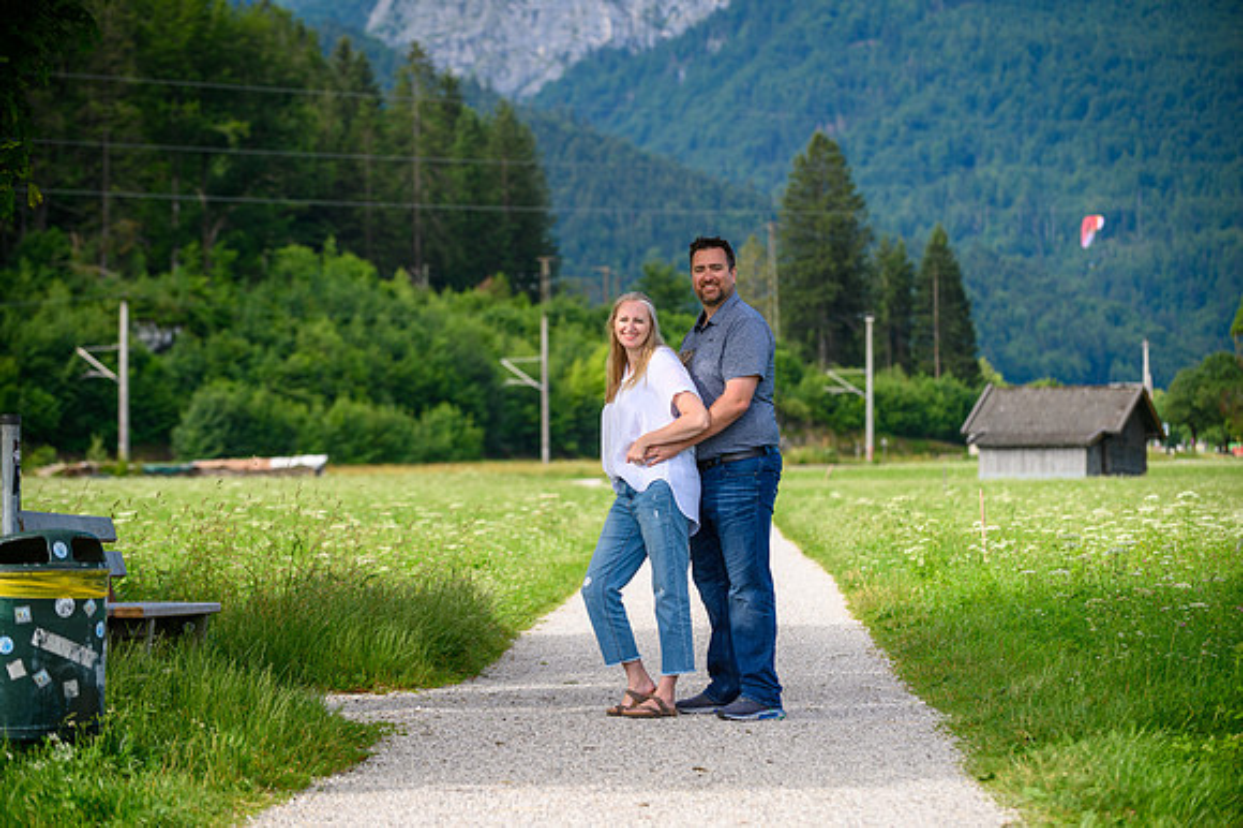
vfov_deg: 13.0
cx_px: 622
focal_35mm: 105
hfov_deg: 19.5
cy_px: 414
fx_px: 3623
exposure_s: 1/1000
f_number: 4
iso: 125
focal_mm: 105
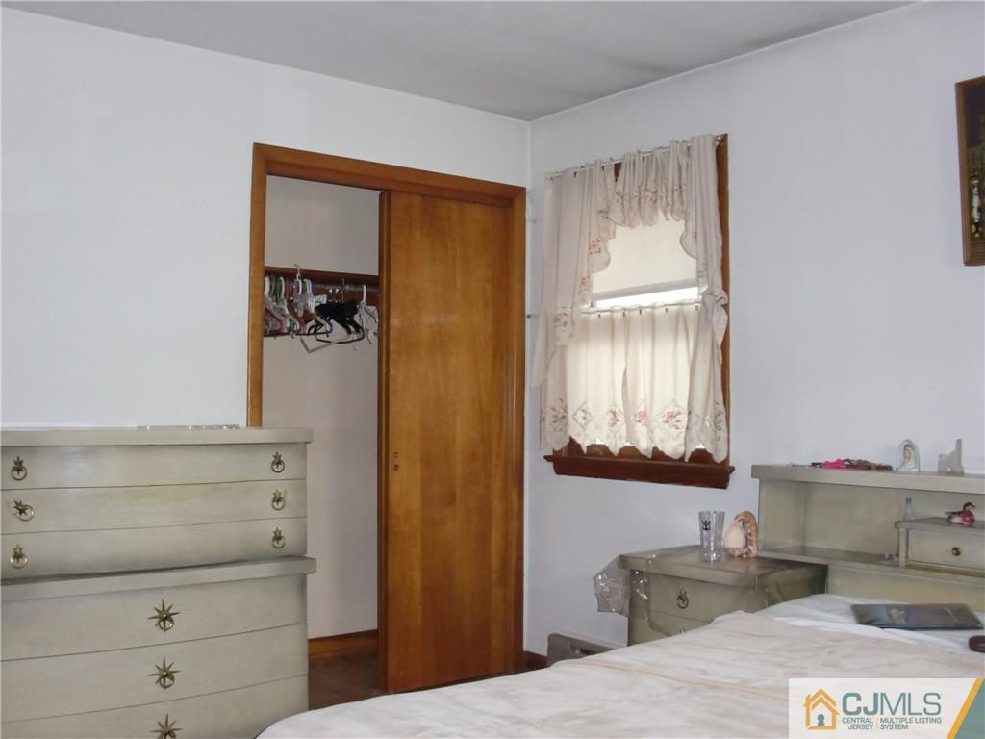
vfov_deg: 39.7
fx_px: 1024
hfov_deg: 51.4
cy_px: 370
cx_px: 492
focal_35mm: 36
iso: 400
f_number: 2.8
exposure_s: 1/60
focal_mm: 6.3
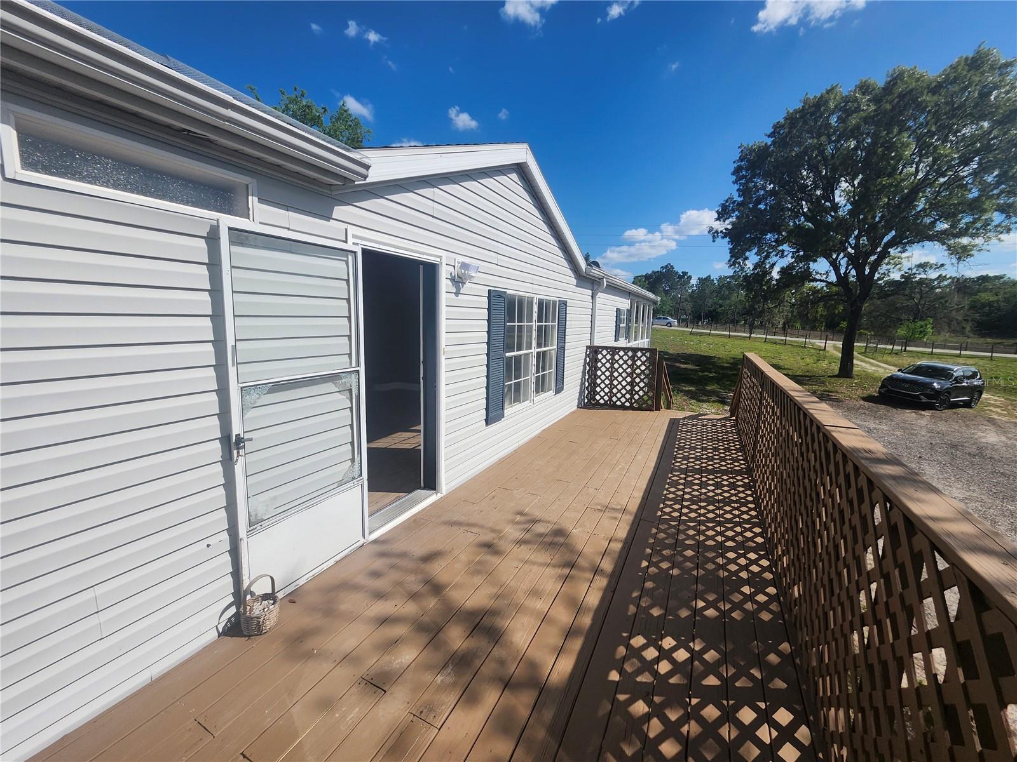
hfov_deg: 106.2
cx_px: 508
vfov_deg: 89.9
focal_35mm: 13
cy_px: 381
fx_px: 382
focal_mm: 1.74
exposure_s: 1/2789
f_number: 2.2
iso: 40
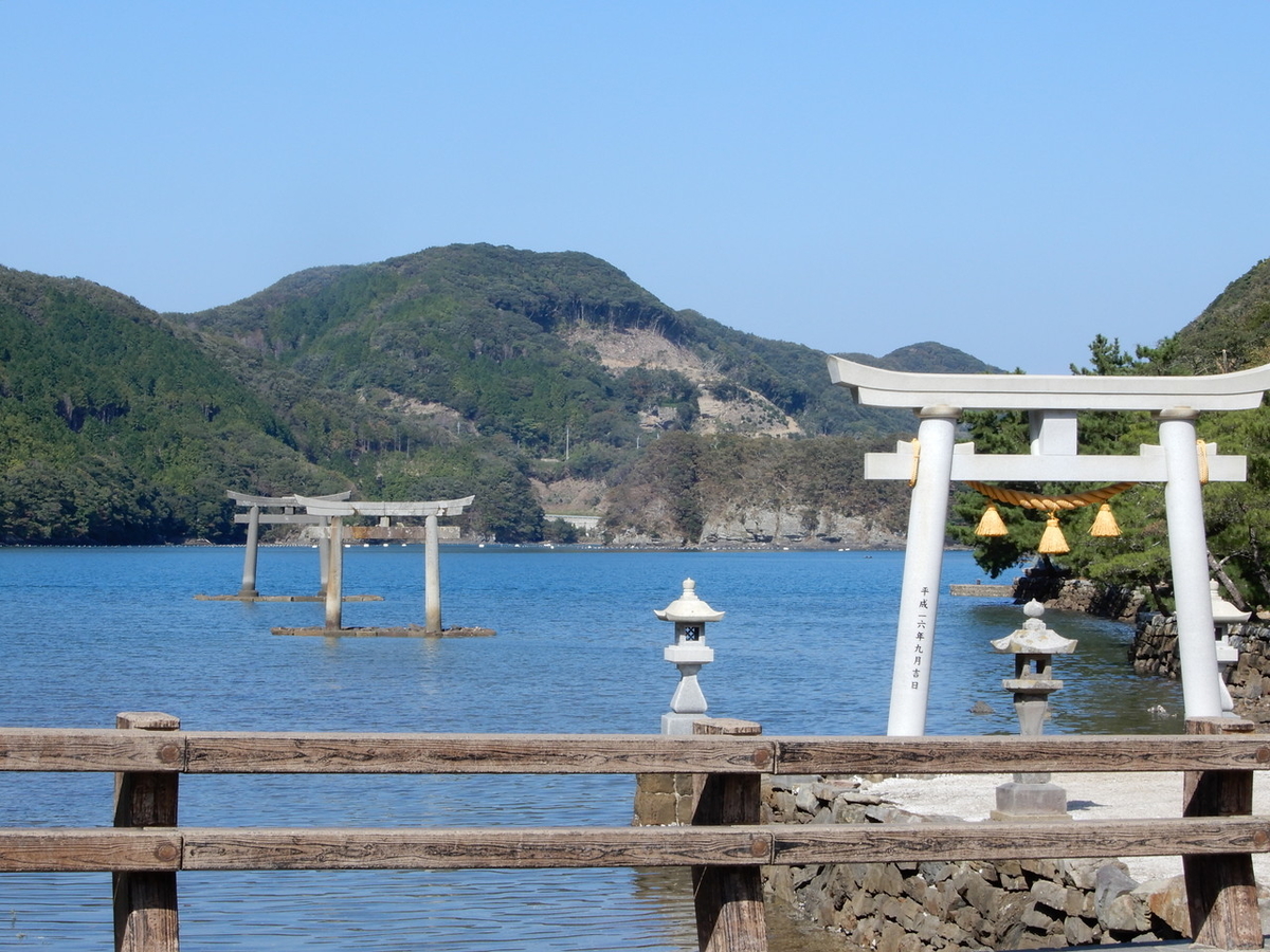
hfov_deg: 25.3
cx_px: 635
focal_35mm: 77
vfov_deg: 19.1
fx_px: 2825
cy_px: 476
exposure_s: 1/200
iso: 80
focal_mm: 13.7
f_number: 8
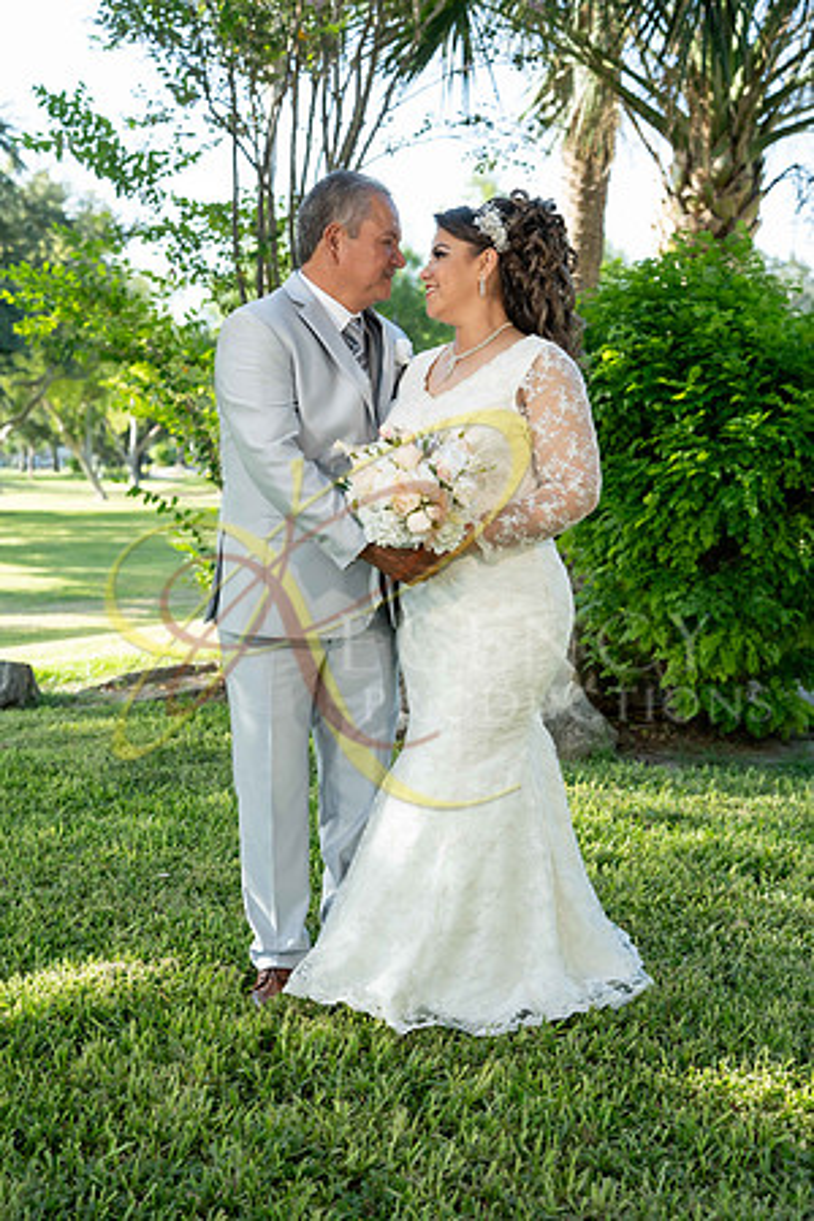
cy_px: 610
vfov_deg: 41.9
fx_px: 1594
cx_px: 407
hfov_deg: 28.6
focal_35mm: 47
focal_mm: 47
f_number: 4
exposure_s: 1/500
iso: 500
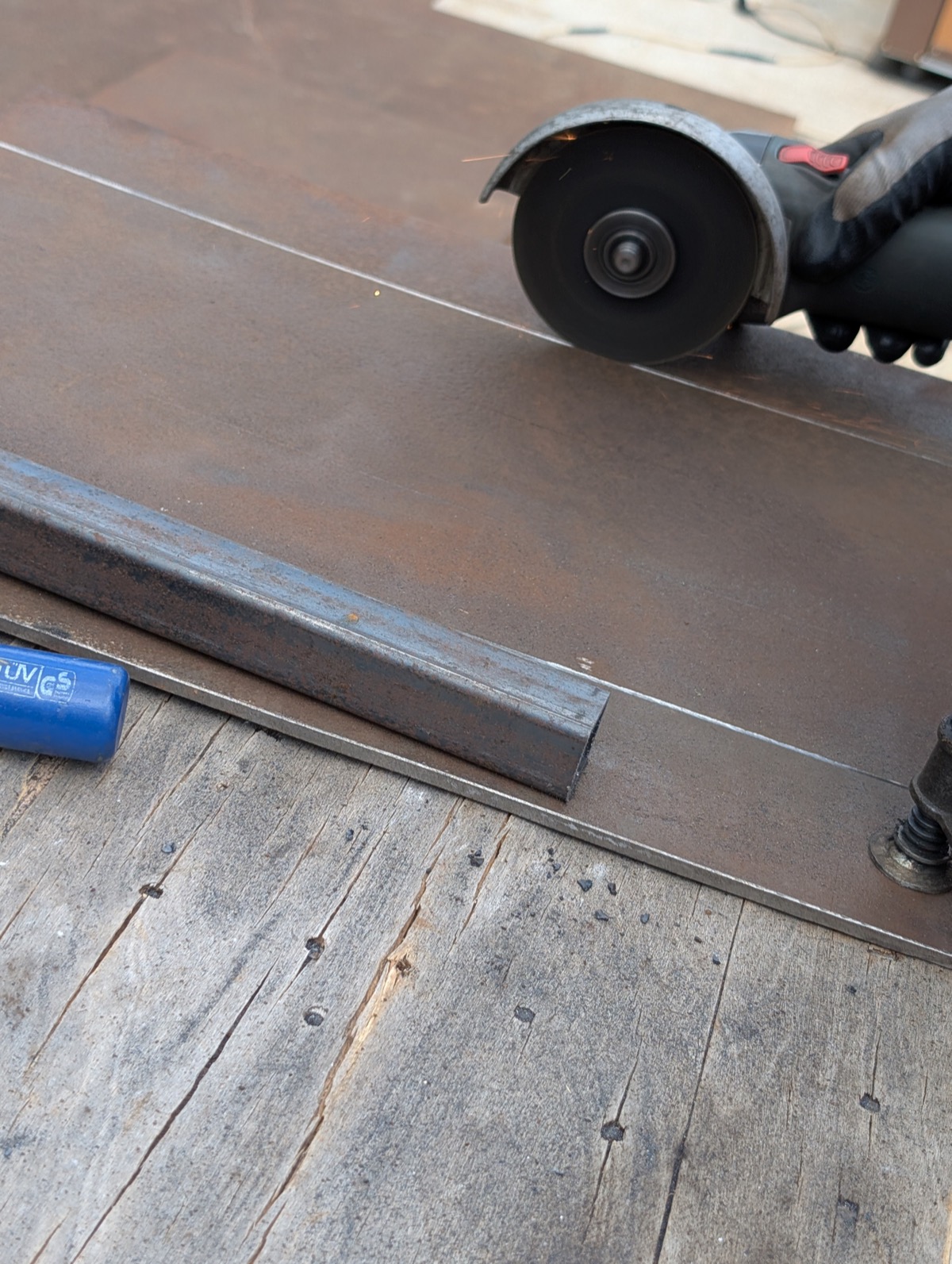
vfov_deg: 38.9
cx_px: 476
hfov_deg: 29.8
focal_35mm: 49
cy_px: 632
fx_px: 1792
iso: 22
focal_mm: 6.9
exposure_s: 1/363
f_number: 1.68
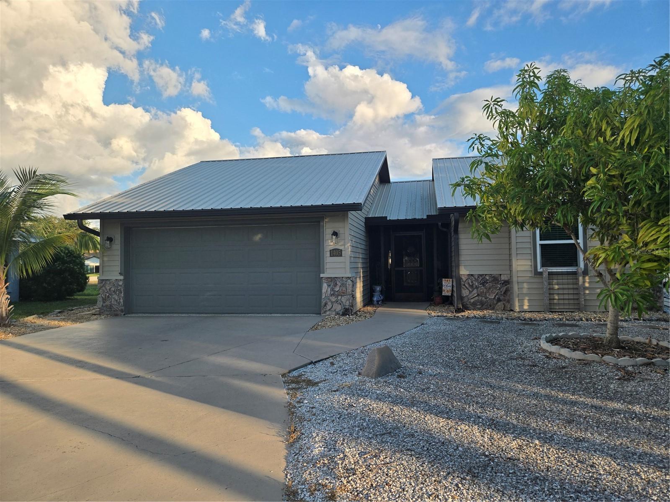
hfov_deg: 73.9
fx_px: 445
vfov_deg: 58.9
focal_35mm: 23
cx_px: 335
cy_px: 251
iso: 64
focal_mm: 5.4
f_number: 1.8
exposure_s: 1/2921
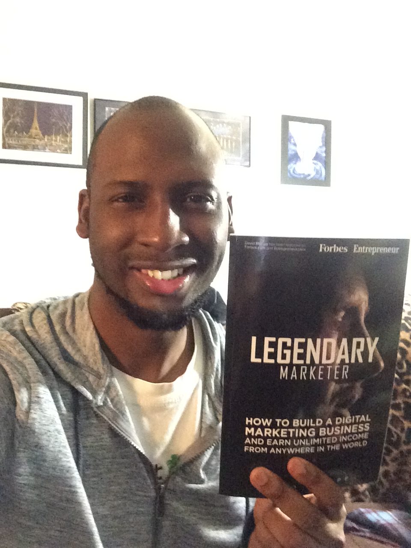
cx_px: 206
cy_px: 274
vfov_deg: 58.4
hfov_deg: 45.4
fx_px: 491
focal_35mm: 31
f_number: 2.4
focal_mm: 2.15
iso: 1000
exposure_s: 1/15
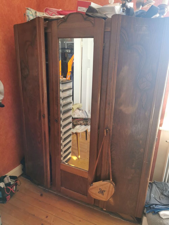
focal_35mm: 27
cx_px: 84
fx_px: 176
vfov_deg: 65.3
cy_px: 112
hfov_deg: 51.4
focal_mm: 5.56
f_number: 1.6
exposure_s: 1/100
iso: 160
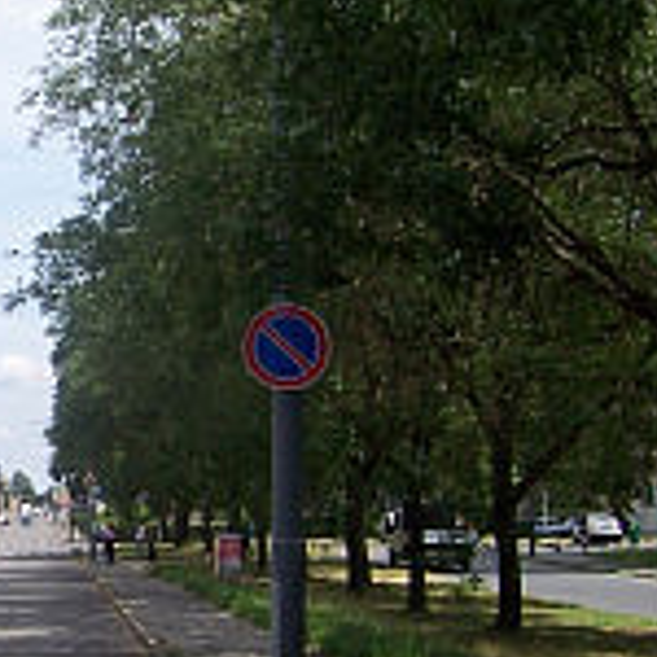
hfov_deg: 18.2
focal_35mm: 90
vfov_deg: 19.3
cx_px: -162
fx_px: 1933
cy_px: 350
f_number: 5.6
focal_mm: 5.6
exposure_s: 1/500
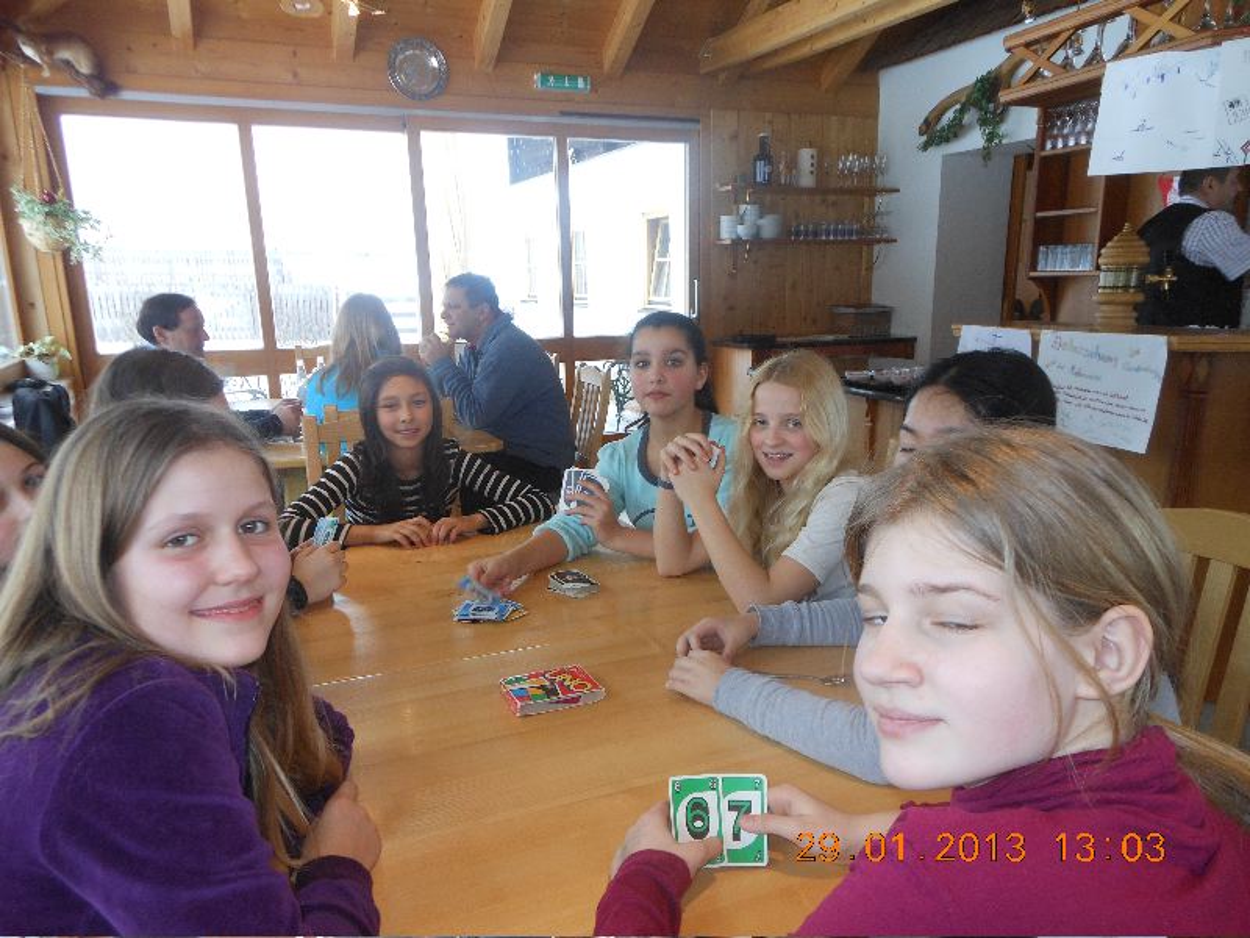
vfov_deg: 54.9
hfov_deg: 69.4
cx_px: 625
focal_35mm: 25
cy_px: 469
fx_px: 903
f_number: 3.2
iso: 125
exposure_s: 1/30
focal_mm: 4.5
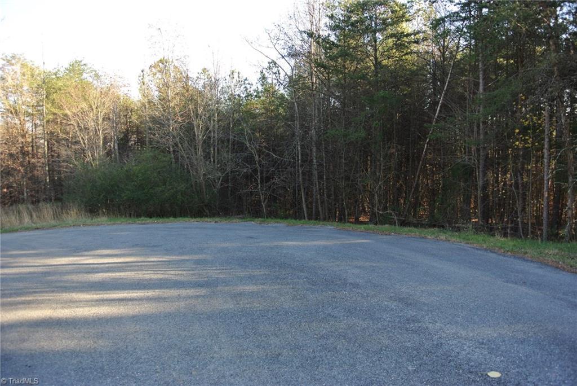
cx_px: 288
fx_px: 433
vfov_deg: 48.0
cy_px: 193
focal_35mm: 27
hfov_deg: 67.4
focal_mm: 10
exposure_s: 1/125
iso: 100
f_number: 3.5
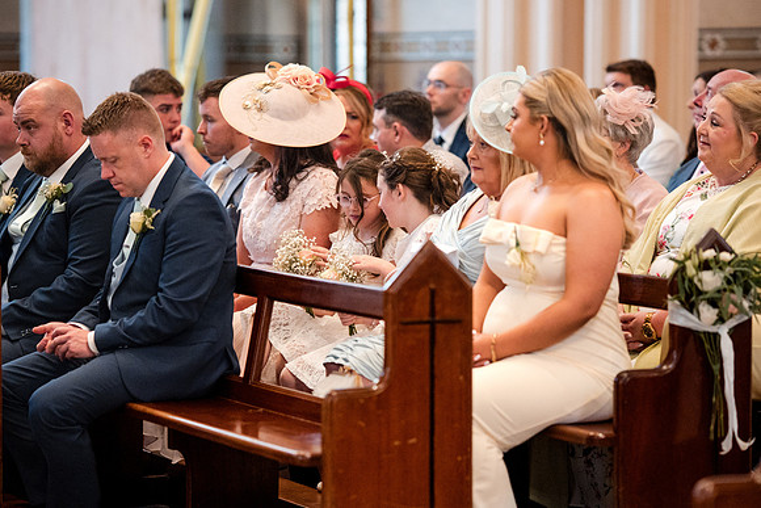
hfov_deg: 16.1
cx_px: 380
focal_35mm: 127
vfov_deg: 10.8
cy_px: 254
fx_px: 2685
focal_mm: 85
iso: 3200
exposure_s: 1/500
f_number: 1.4
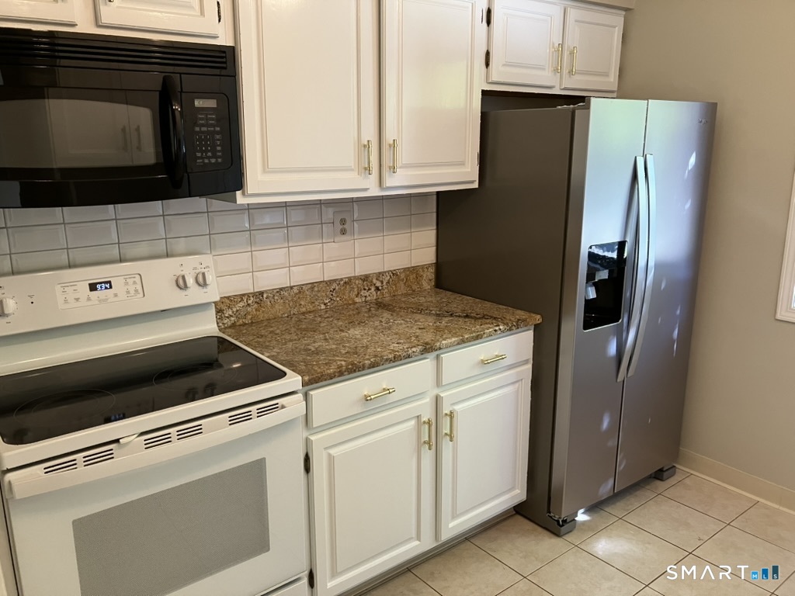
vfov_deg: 49.7
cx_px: 398
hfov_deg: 63.4
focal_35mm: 28
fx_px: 643
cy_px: 298
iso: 125
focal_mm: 3.99
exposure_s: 1/60
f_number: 1.8
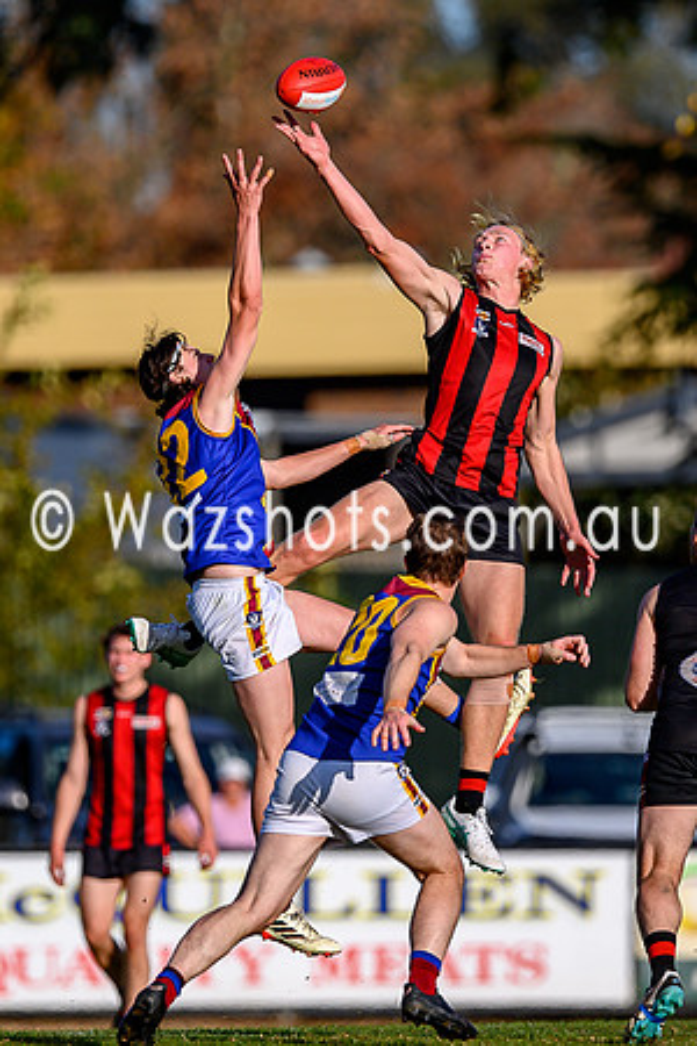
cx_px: 379
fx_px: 29218
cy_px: 457
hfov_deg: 1.4
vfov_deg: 2.0
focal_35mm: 1006
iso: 160
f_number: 4
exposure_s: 1/2500
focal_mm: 500
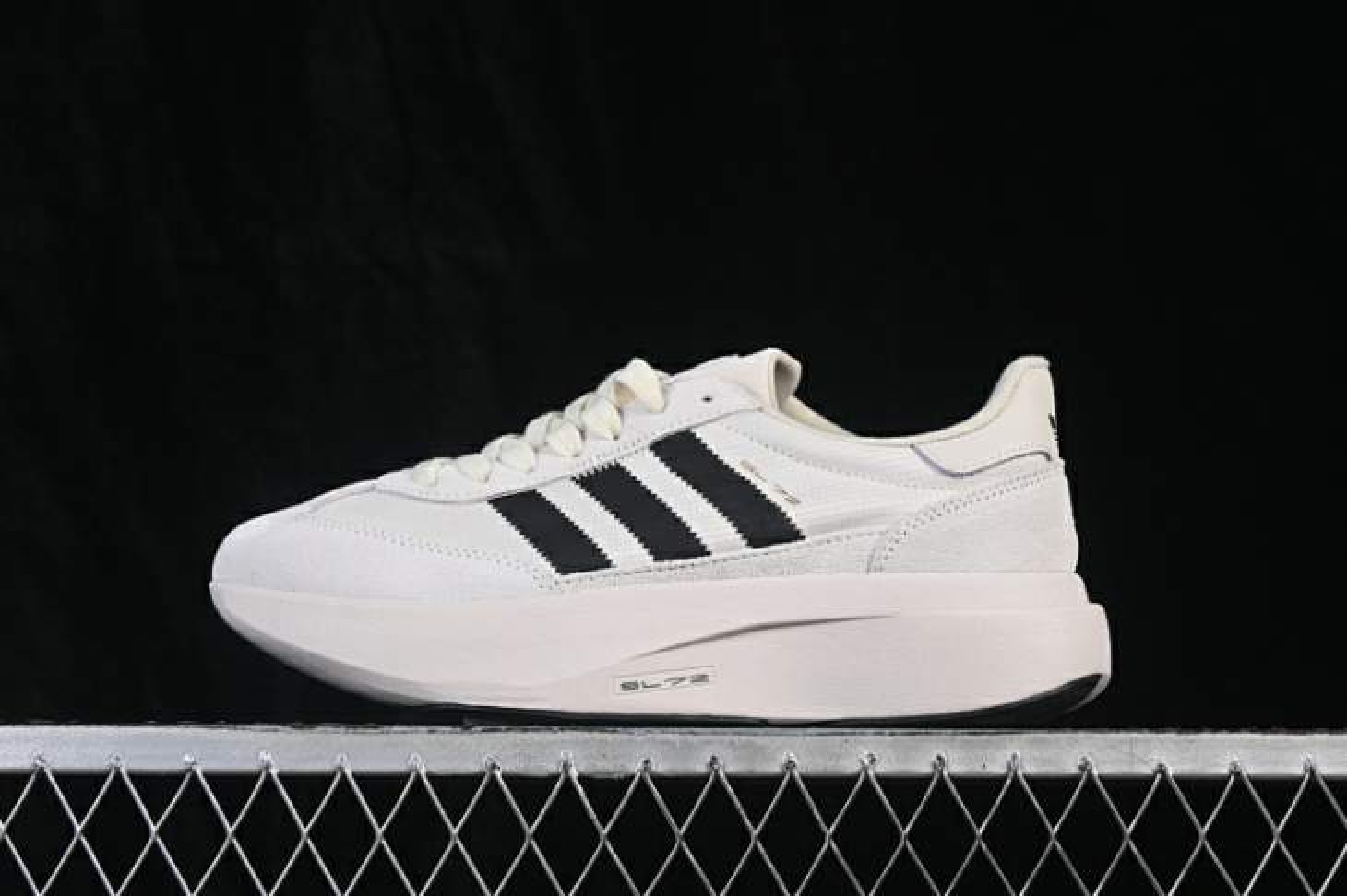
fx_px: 2805
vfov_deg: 18.2
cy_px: 448
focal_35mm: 75
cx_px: 674
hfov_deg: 27.0
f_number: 8
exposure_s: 1/80
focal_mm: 50
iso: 160
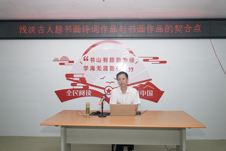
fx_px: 207
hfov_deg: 57.2
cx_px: 113
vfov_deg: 40.0
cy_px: 76
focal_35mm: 33
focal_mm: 33
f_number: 2.8
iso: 100
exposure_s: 1/60
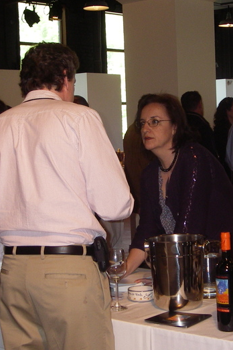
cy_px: 176
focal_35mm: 78
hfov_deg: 17.4
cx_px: 151
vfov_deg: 26.0
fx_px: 758
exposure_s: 1/50
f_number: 3.5
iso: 160
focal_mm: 8.1
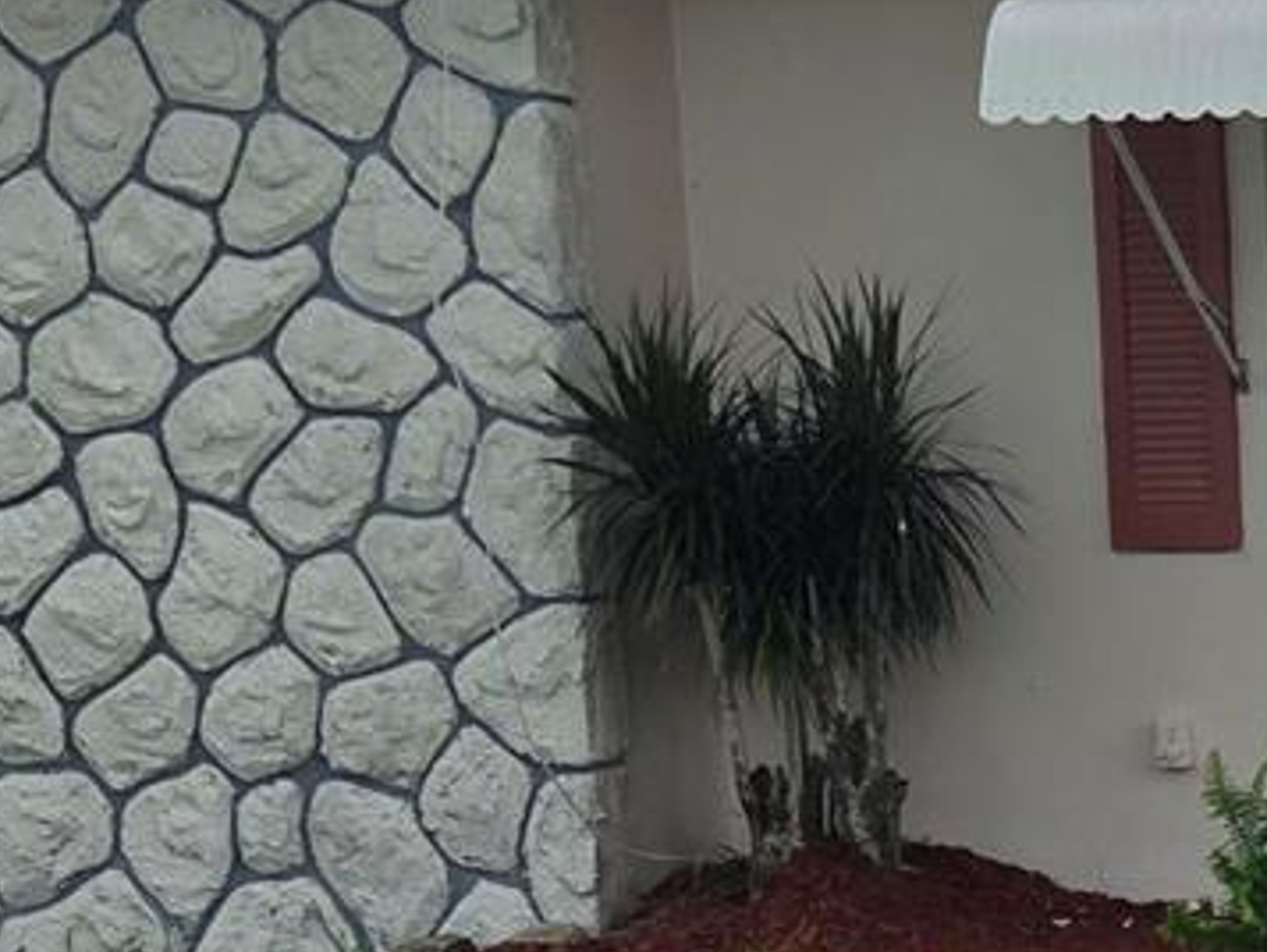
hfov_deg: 17.0
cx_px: 1963
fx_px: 3771
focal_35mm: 103
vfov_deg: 14.2
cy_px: 956
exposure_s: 1/4771
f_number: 1.8
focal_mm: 5.4
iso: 80
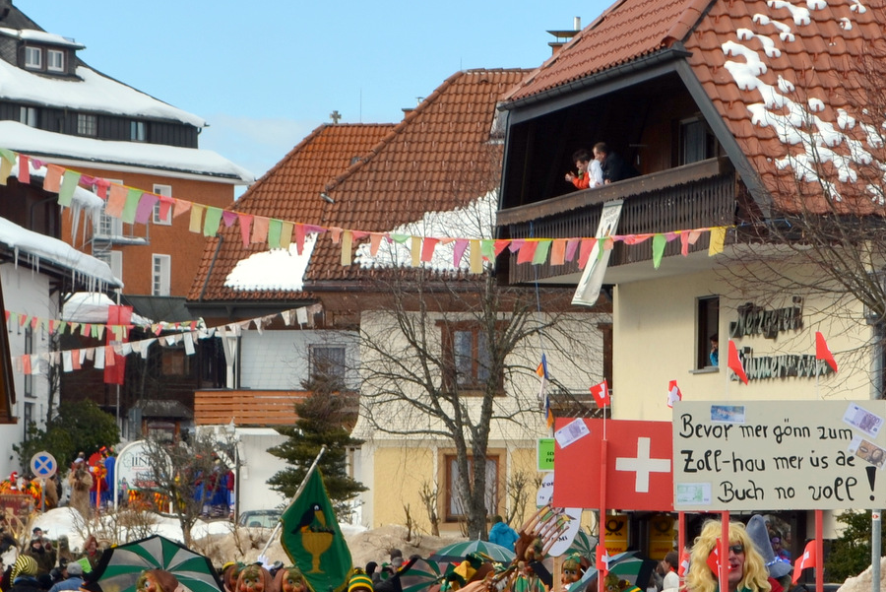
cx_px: 496
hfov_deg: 18.2
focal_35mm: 112
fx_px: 2758
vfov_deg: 12.2
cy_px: 486
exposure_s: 1/200
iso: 100
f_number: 10
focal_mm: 42
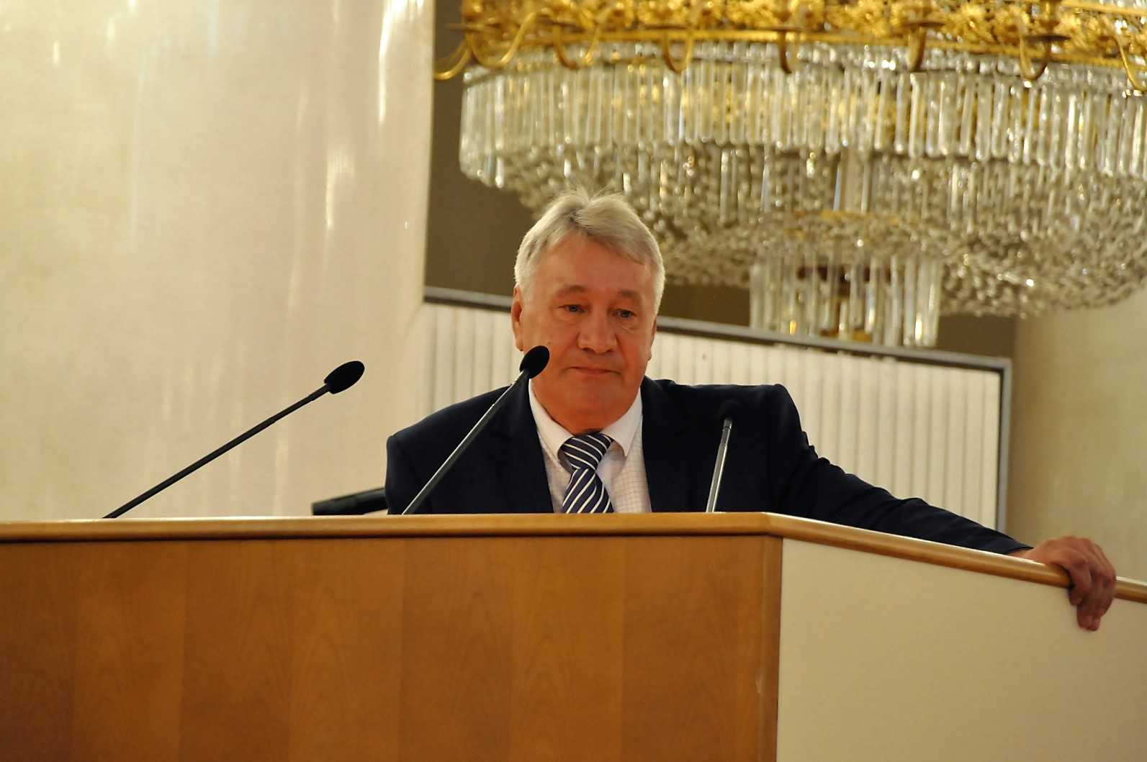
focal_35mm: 278
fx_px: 8833
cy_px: 381
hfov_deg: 7.4
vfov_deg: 4.9
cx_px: 574
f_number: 6
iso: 1600
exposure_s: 1/50
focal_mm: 185
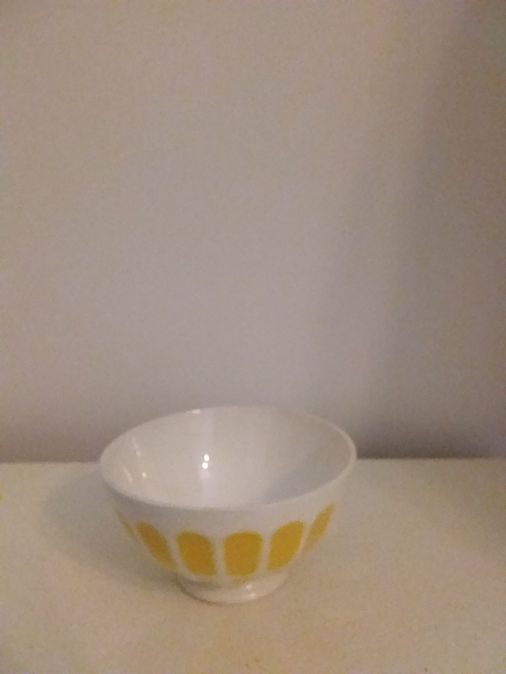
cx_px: 253
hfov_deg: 49.7
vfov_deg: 63.4
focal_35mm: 28
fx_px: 546
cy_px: 337
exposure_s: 1/17
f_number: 1.9
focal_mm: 2.91
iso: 1000
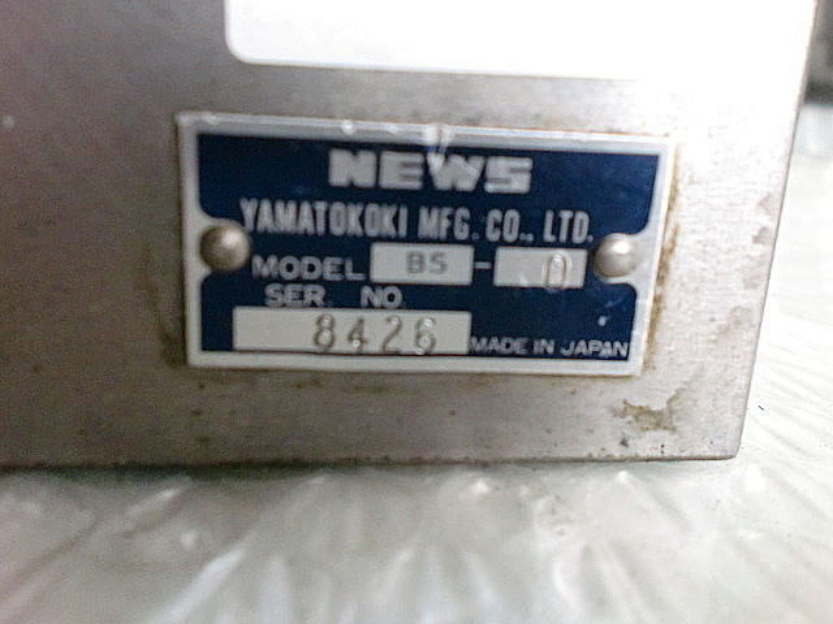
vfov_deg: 40.7
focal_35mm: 35
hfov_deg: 52.6
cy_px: 312
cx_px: 416
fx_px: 842
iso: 800
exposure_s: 1/60
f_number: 3.1
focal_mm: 6.3
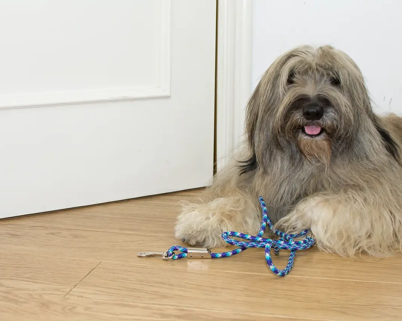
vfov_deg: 25.6
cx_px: 211
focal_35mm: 60
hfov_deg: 31.7
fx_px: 709
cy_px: 160
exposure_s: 1/250
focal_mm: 35
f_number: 7.1
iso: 280
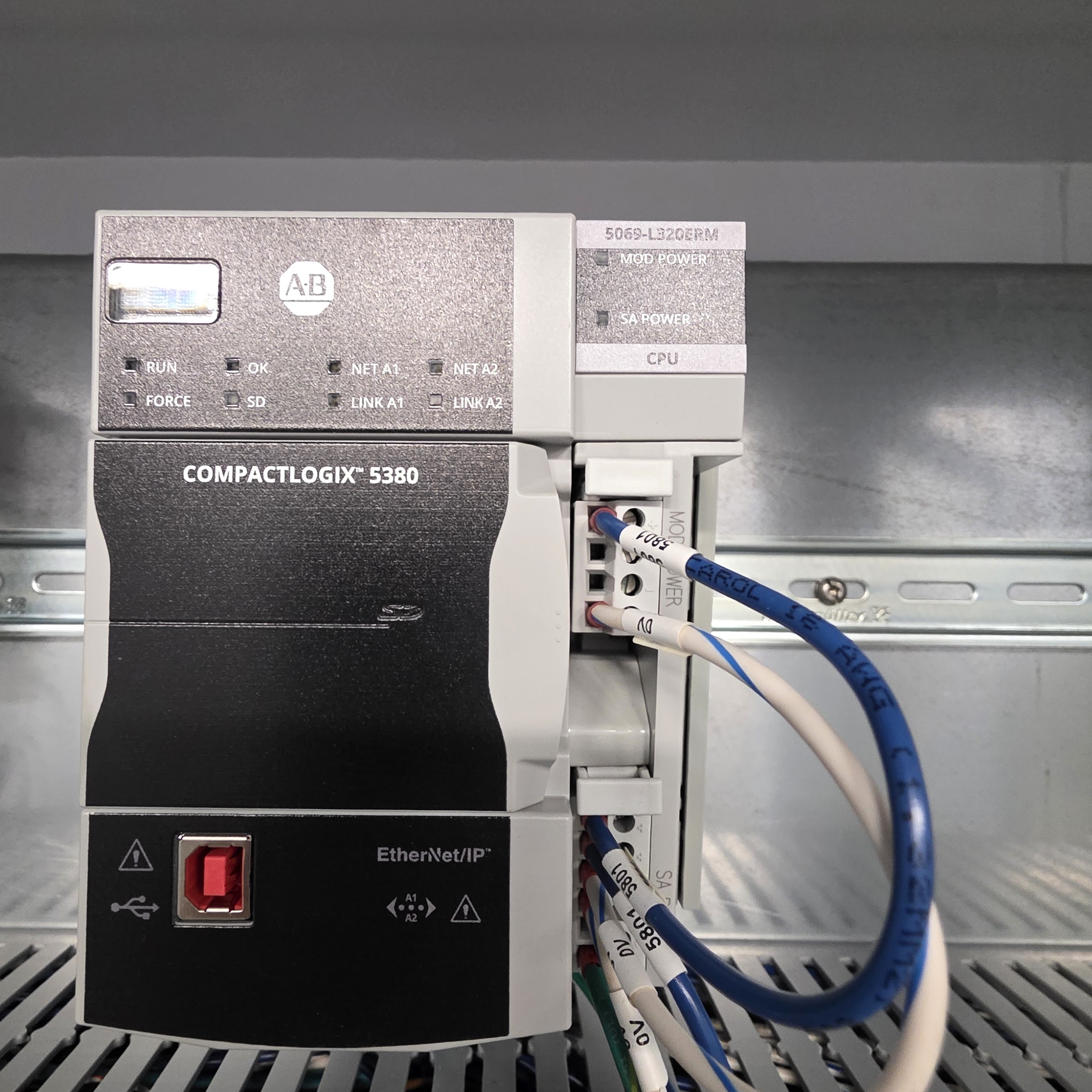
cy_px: 538
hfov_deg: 77.5
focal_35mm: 19
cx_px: 500
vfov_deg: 77.7
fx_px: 678
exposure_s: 1/60
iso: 800
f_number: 1.9
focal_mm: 2.2
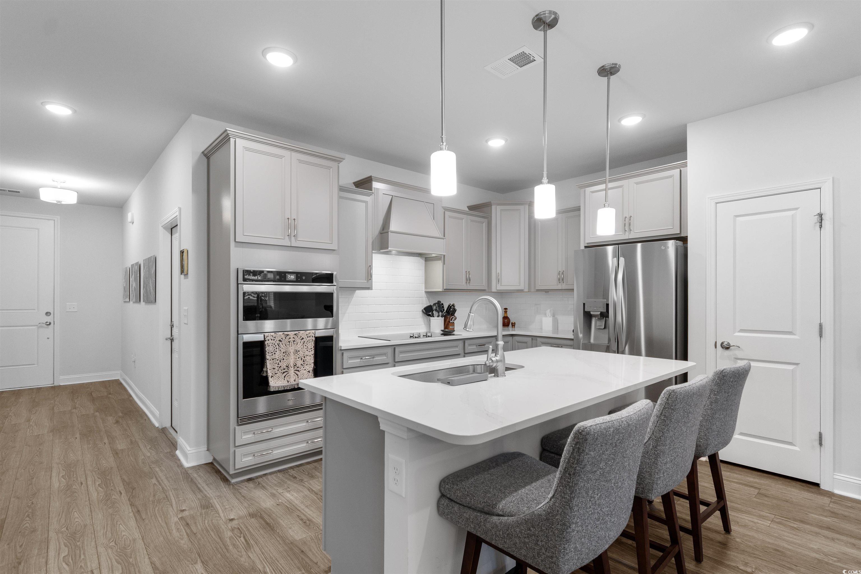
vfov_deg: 73.7
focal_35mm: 16
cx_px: 430
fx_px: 383
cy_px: 287
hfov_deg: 96.7
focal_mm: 11
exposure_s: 1/15
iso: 100
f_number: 4.8
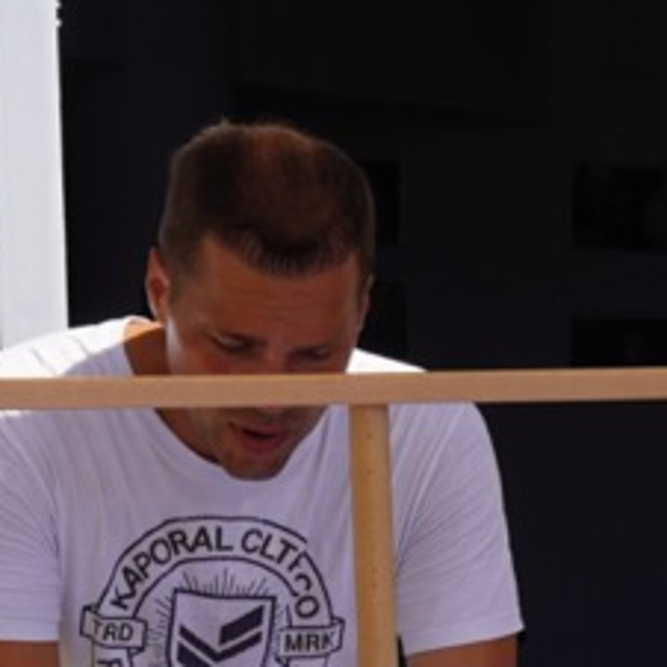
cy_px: 1085
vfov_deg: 10.3
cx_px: 717
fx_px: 3540
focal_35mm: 162
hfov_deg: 10.6
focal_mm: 33.7
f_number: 10
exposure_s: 1/160
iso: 100
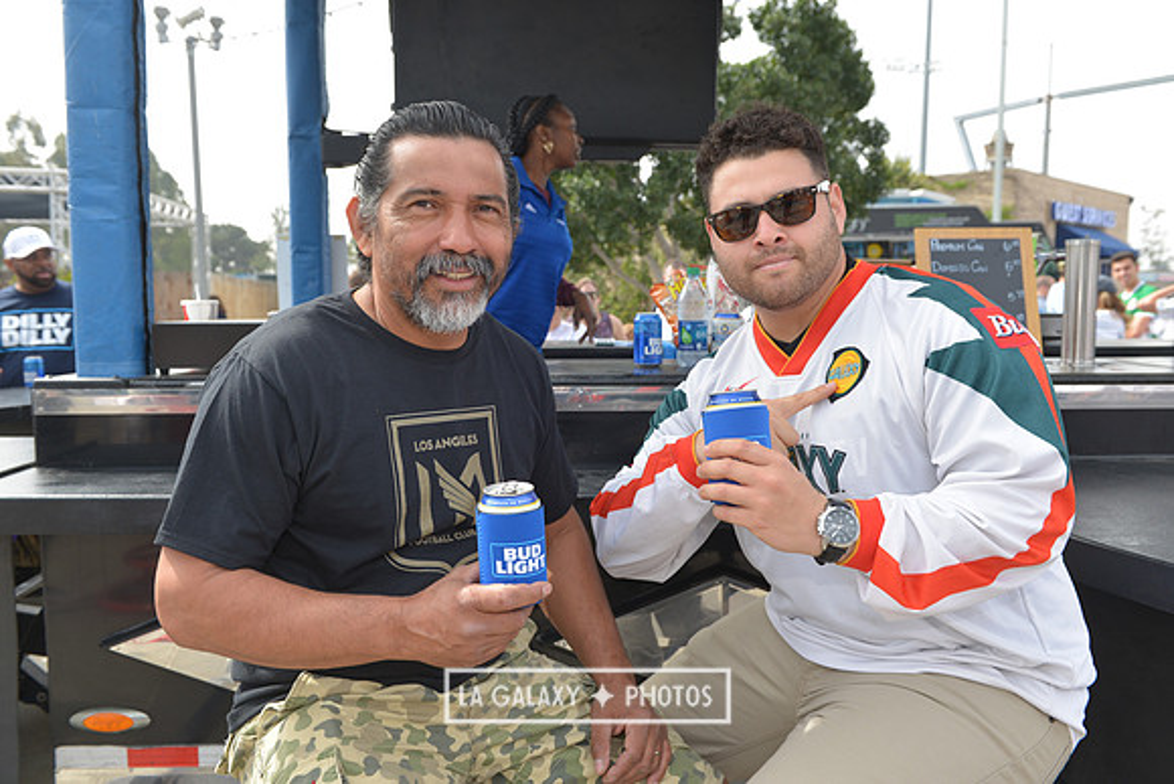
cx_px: 587
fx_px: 1011
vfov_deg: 42.3
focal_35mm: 31
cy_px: 392
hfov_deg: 60.3
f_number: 5.6
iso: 200
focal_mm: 31
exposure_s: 1/400
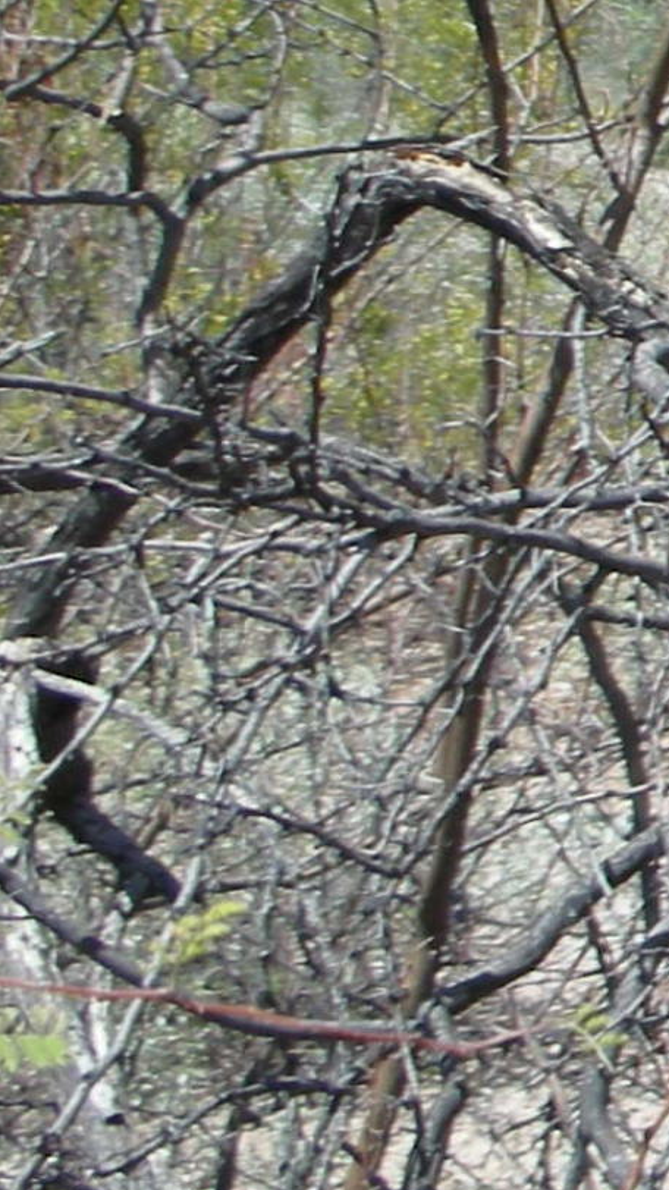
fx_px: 4448
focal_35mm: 141
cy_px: 7
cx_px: 1847
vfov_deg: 15.0
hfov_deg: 7.7
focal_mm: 5.8
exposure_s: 1/66.6
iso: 50
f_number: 8.5
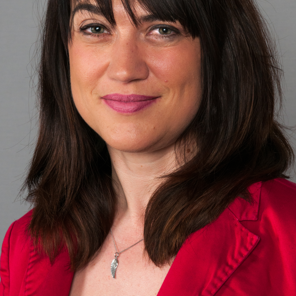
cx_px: 149
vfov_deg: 12.9
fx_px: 1306
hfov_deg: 12.9
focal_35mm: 135
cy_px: 99
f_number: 16
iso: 200
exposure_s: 1/125
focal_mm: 70
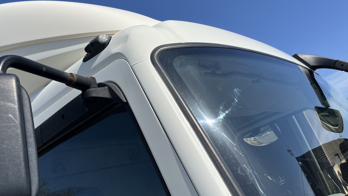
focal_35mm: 32
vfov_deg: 36.4
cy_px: 68
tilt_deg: +21.2
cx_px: 155
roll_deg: +16.8
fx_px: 295
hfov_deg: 60.9
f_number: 1.6
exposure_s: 1/4854
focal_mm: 5.1
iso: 50
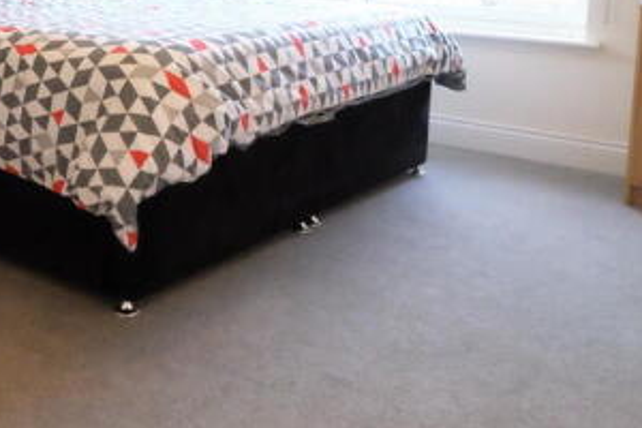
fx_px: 856
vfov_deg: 27.1
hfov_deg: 39.3
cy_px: 44
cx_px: 119
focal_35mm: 48
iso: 12800
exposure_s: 1/210
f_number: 7.1
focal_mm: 14.5
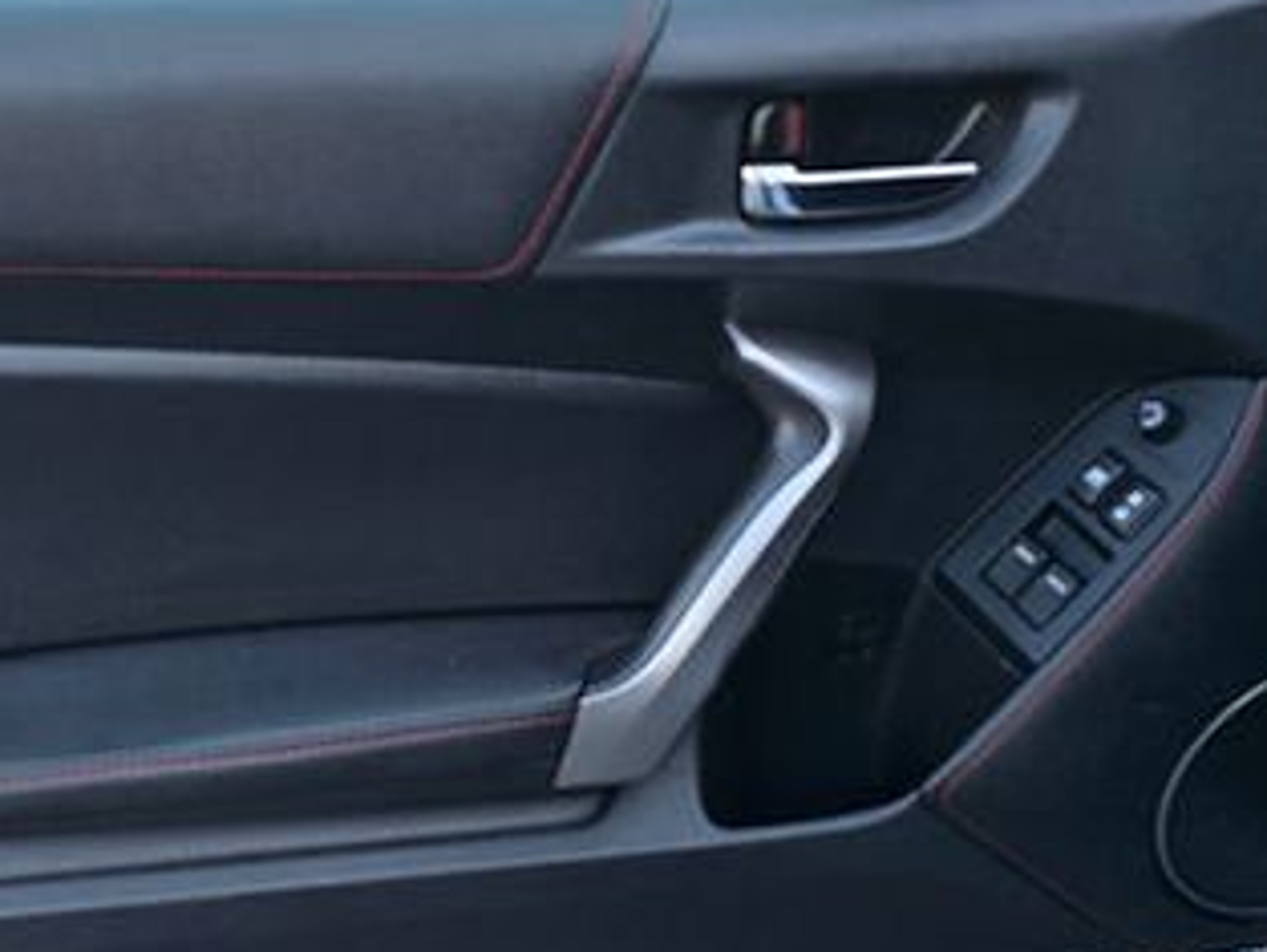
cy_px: 583
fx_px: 1721
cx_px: 417
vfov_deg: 30.8
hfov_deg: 39.9
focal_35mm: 47
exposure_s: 1/180
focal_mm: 6.3
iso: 40
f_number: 1.7
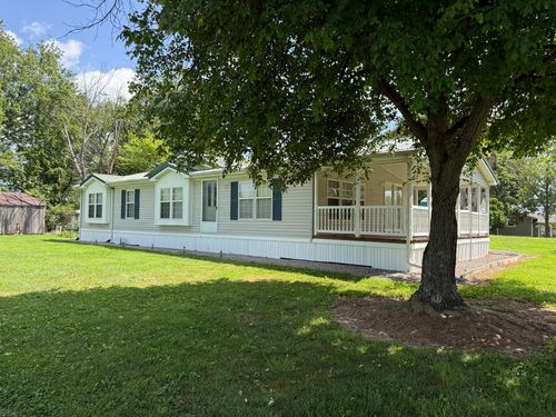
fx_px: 385
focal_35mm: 24
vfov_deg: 56.8
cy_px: 208
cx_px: 278
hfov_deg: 71.6
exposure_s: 1/1410
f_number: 1.78
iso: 100
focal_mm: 6.76
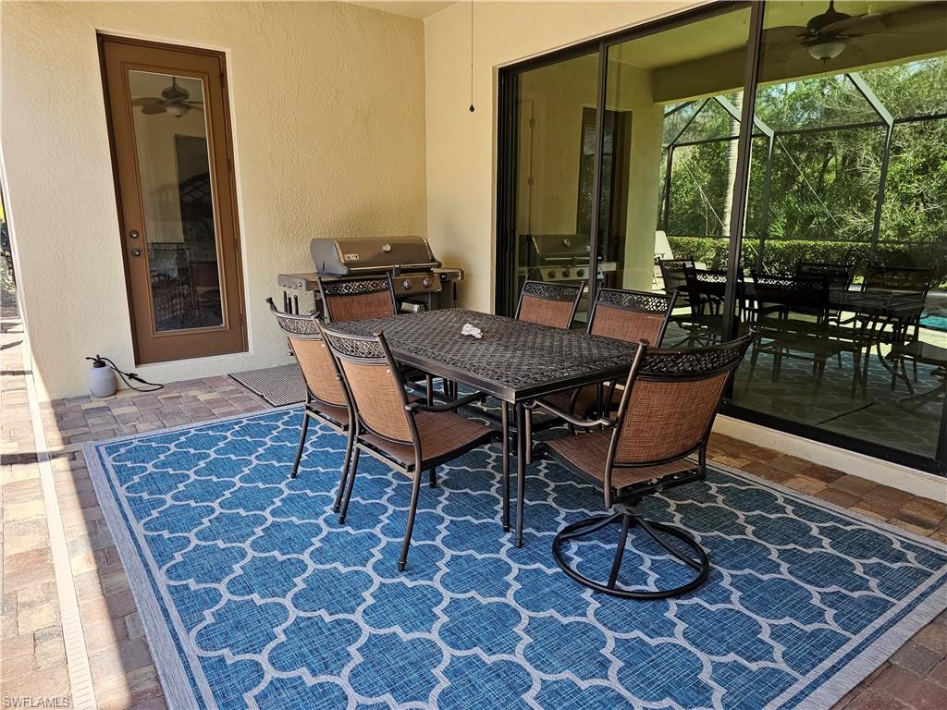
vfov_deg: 58.9
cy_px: 355
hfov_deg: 73.9
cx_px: 474
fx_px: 629
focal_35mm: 23
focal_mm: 6.3
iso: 160
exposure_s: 1/359
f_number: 1.7
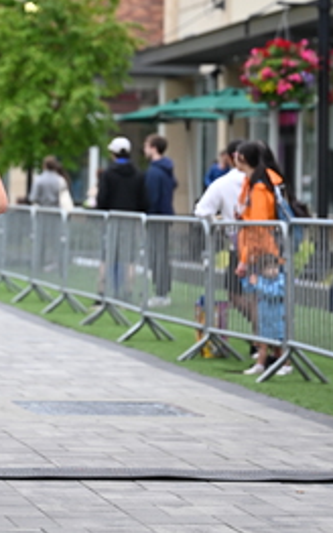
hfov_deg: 7.9
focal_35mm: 165
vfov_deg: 12.6
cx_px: -31
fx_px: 2393
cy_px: 136
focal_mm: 77
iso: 640
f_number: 2.8
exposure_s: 1/2000
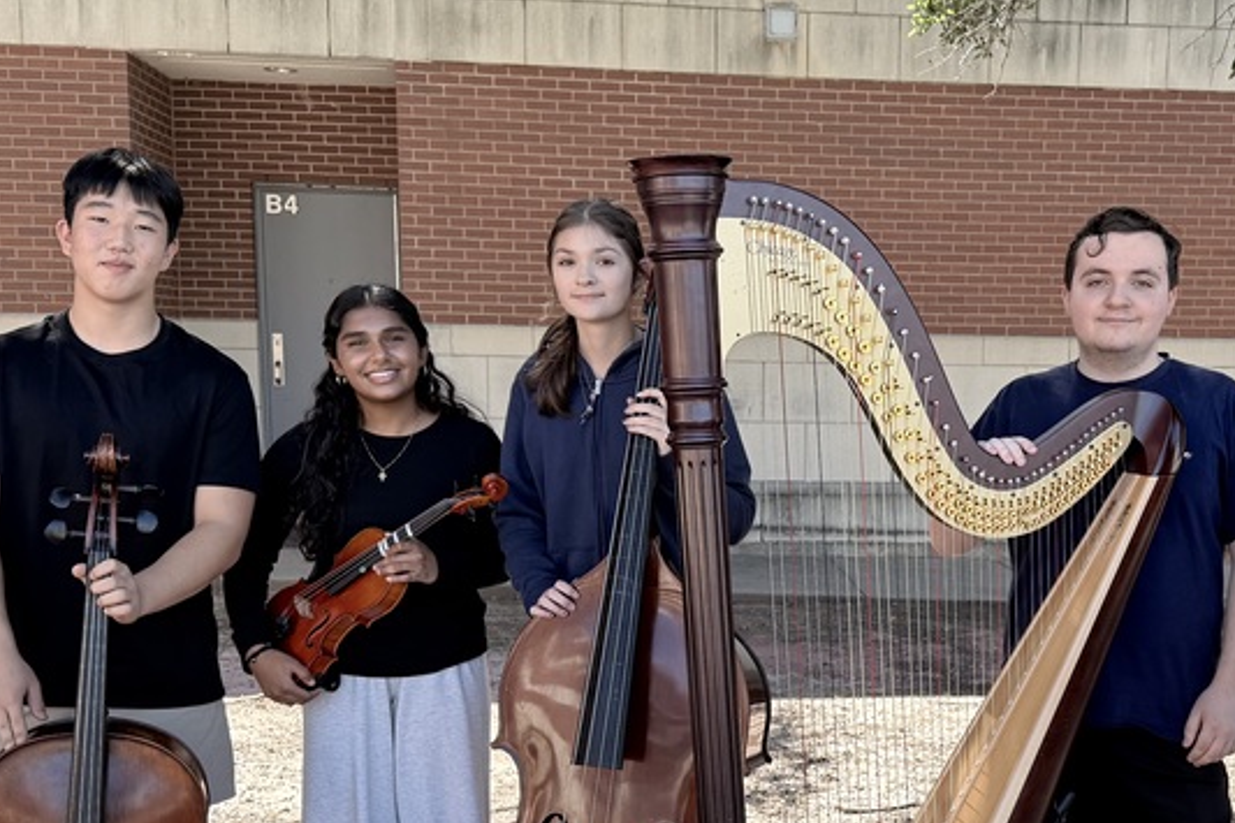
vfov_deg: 27.8
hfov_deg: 40.7
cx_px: 816
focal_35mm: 48
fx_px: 1646
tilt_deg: -8.4
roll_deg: -0.5
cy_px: 589
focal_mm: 6.76
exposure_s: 1/555
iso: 100
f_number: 1.78
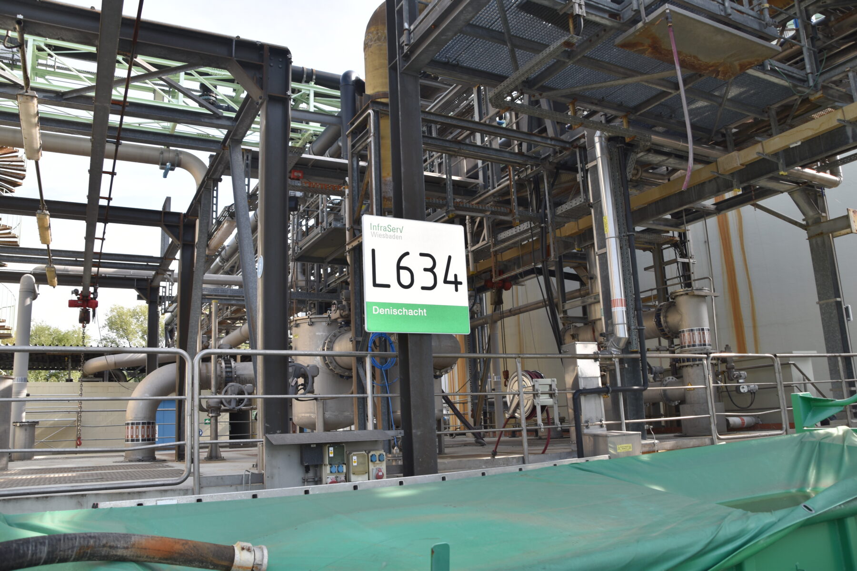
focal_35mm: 27
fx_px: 643
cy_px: 286
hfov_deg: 67.4
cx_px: 428
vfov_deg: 47.9
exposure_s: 1/160
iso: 100
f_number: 5.6
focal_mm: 18
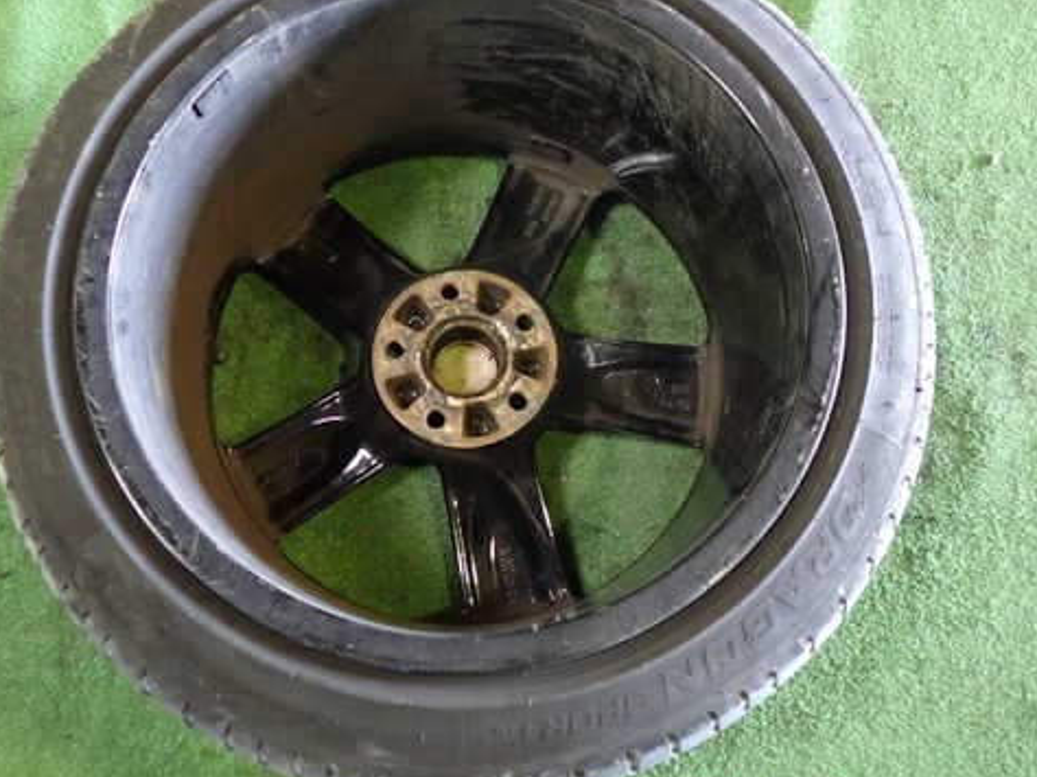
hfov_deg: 49.0
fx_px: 1138
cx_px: 505
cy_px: 346
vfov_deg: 37.6
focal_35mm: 38
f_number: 2.3
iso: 800
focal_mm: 5.4
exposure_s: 1/30
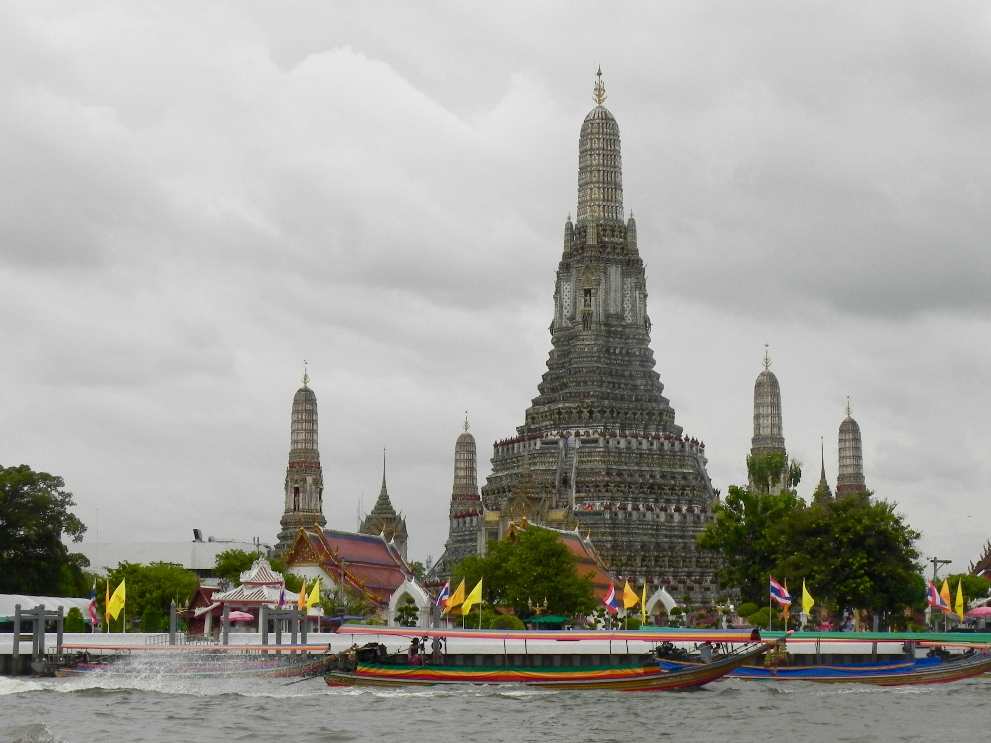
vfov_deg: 19.6
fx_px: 2147
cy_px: 372
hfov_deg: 26.0
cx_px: 496
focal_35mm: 75
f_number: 8
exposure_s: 1/483
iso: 160
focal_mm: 13.4
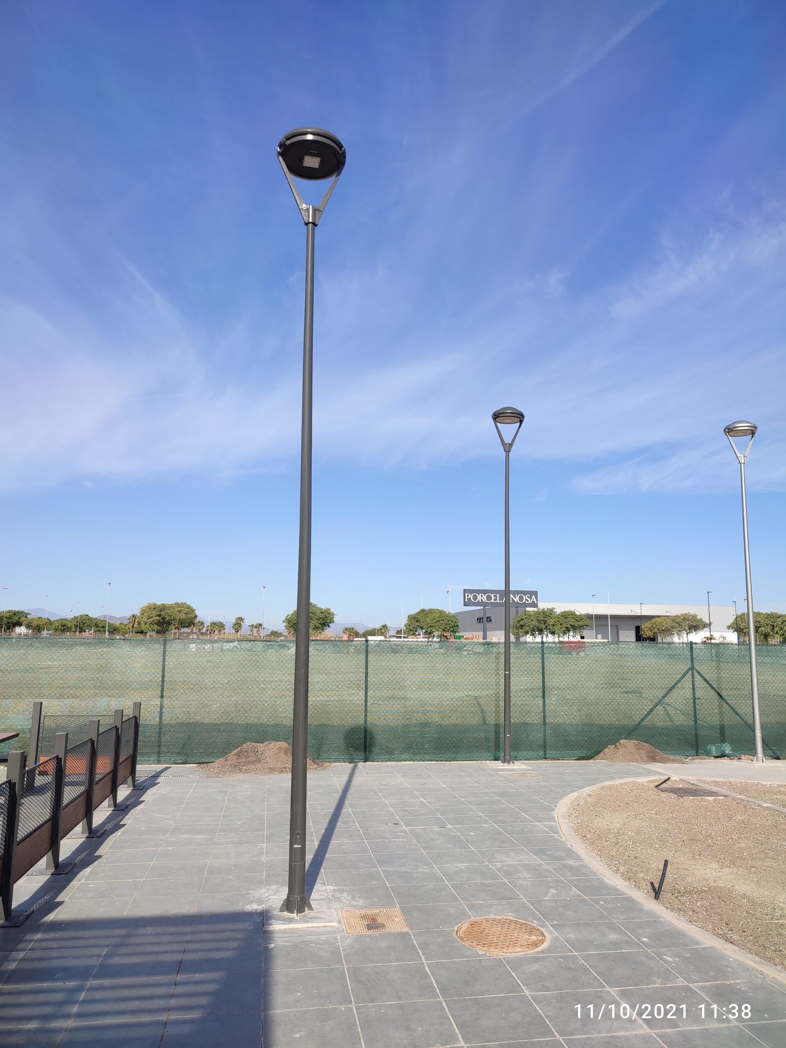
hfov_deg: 54.9
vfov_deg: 69.4
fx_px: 757
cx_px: 393
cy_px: 524
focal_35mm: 25
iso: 50
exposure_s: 1/553
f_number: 1.9
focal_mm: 6.04
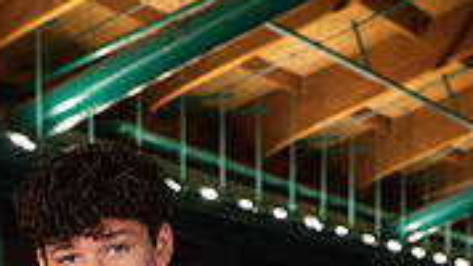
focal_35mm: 172
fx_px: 2157
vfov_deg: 6.8
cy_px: 588
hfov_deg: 12.5
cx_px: 112
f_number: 7.1
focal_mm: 65
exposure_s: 1/320
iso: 800
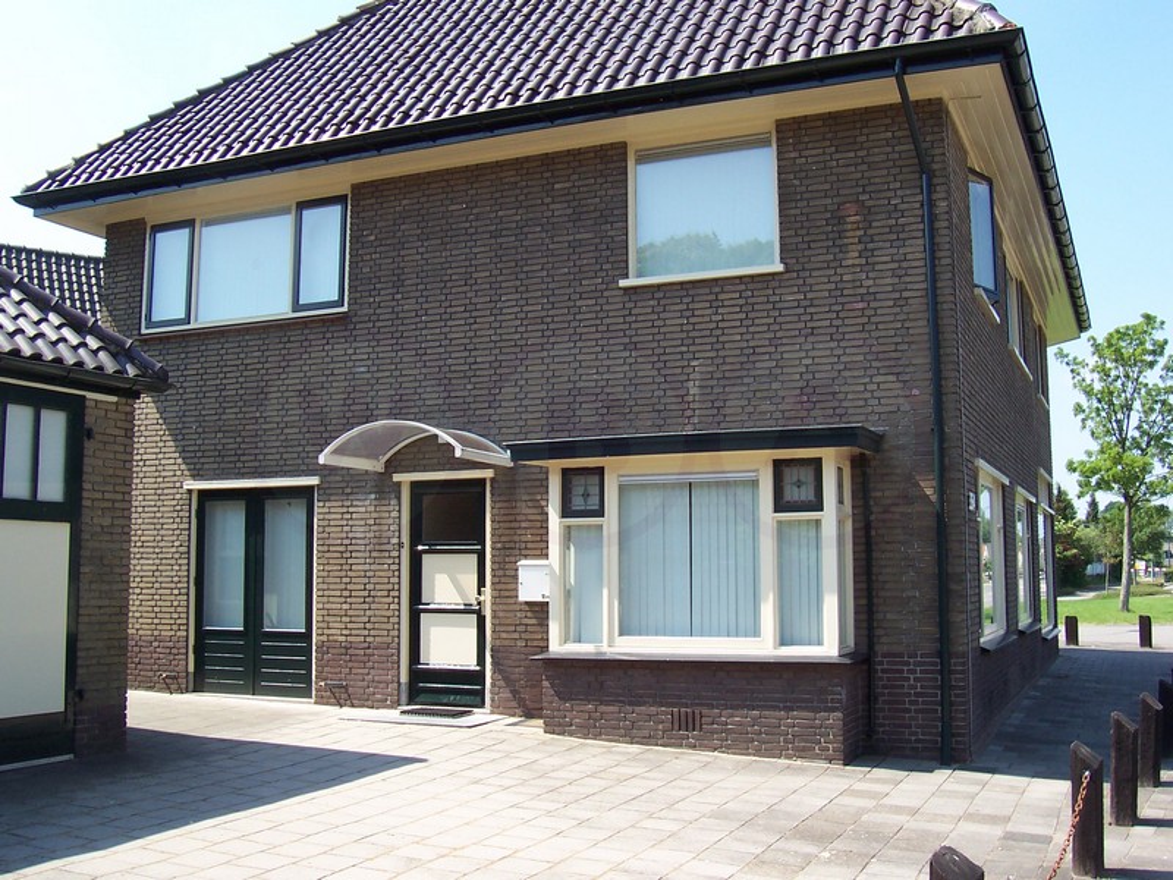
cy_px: 440
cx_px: 586
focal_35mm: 37
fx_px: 1254
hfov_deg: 50.1
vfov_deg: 38.7
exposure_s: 1/250
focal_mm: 5.6
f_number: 5.6
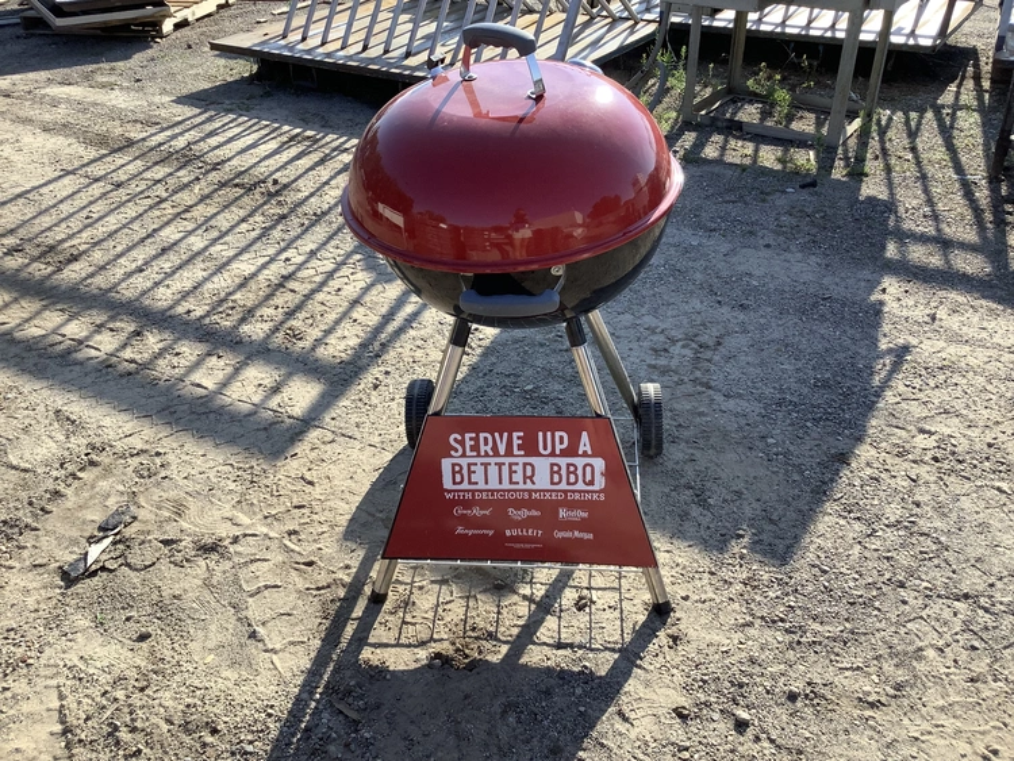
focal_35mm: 31
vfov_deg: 45.5
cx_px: 507
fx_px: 908
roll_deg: +0.8
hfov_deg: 58.3
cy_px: 380
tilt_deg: -32.0
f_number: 2.4
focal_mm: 3.3
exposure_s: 1/754
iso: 25
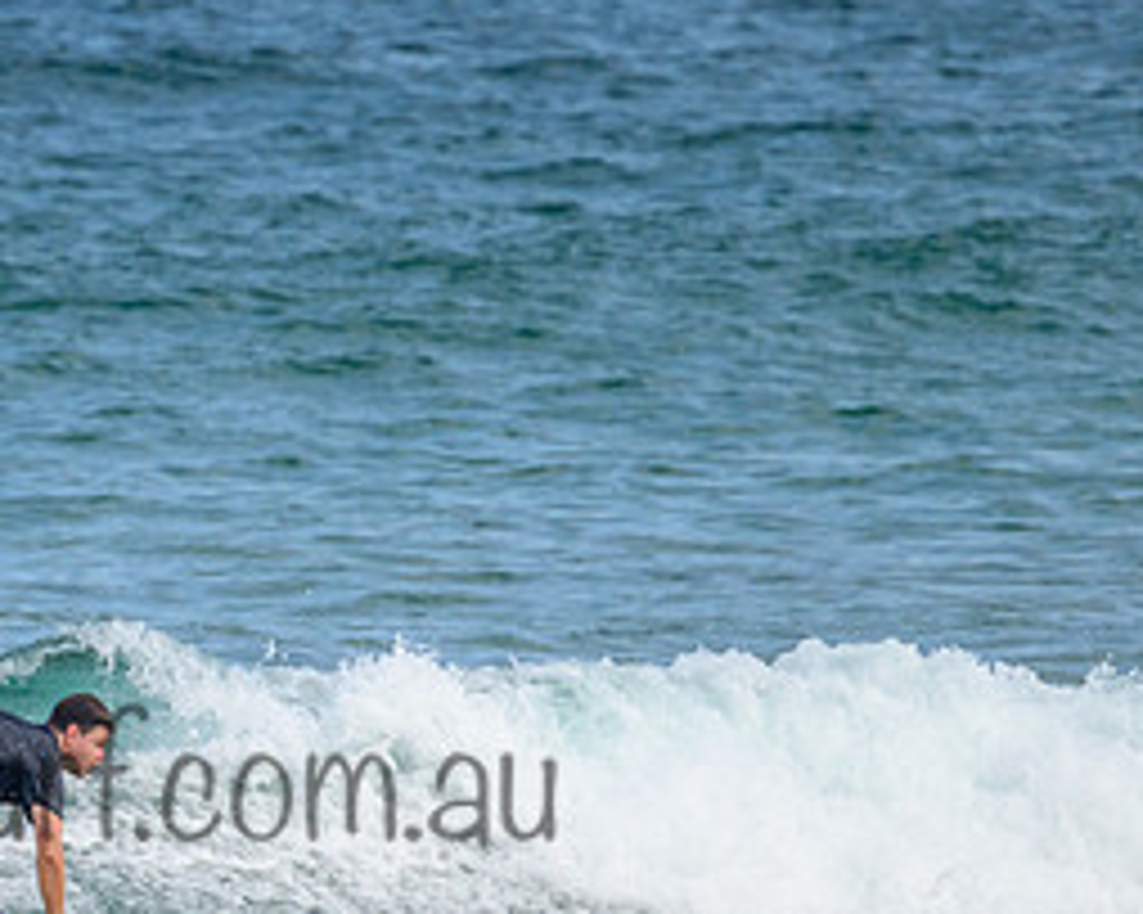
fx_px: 58095
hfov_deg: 1.1
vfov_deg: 0.9
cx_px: 81
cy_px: 736
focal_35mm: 1718
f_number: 11
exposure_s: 1/2000
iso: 1400
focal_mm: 800
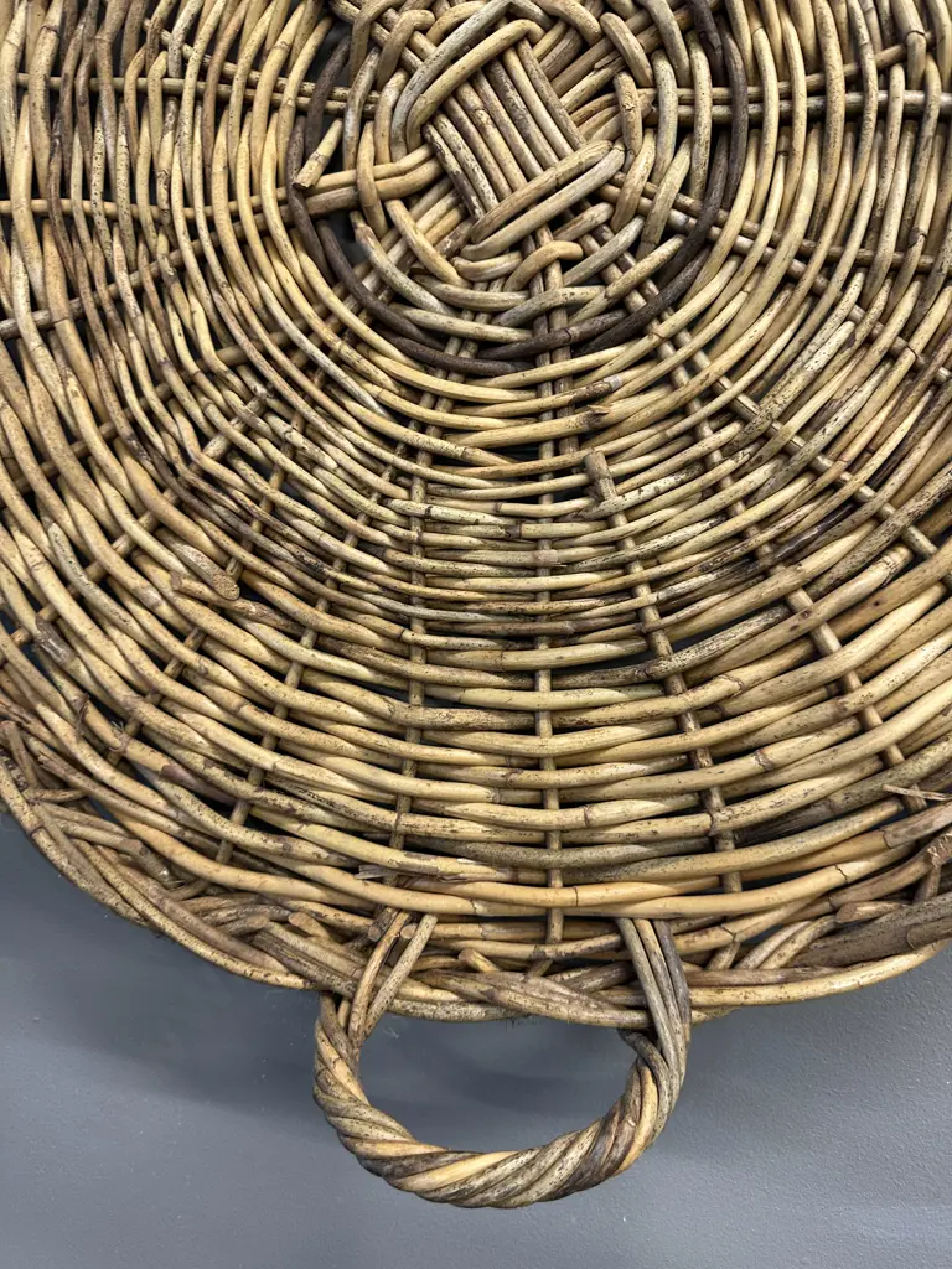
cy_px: 634
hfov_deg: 56.8
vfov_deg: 71.6
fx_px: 880
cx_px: 476
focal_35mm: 24
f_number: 1.78
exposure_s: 1/50
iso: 160
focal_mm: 6.86
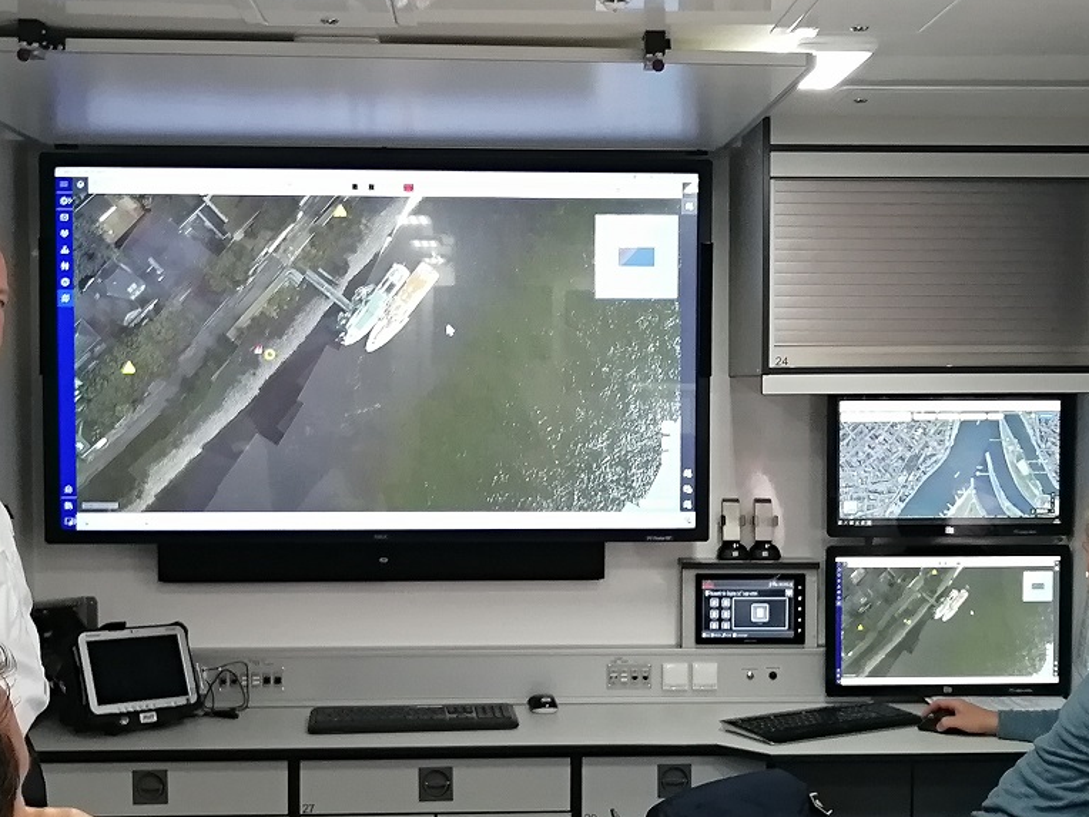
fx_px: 1542
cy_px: 463
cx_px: 569
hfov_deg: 38.9
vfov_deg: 29.6
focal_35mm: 49
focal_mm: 3.62
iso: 125
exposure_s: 1/50
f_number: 1.8
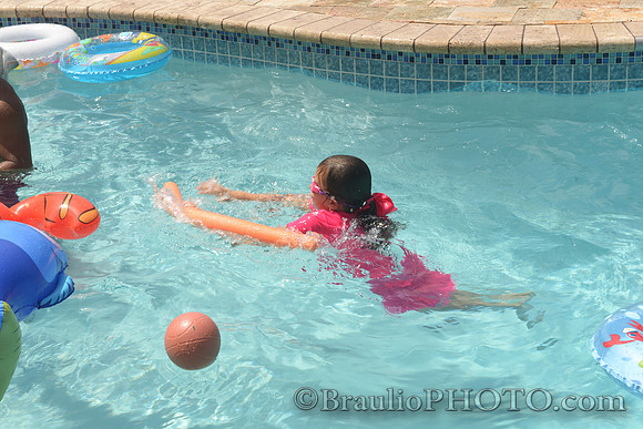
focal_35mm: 70
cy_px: 214
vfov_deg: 19.5
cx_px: 322
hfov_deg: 28.8
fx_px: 1251
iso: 125
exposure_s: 1/160
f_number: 13
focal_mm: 70
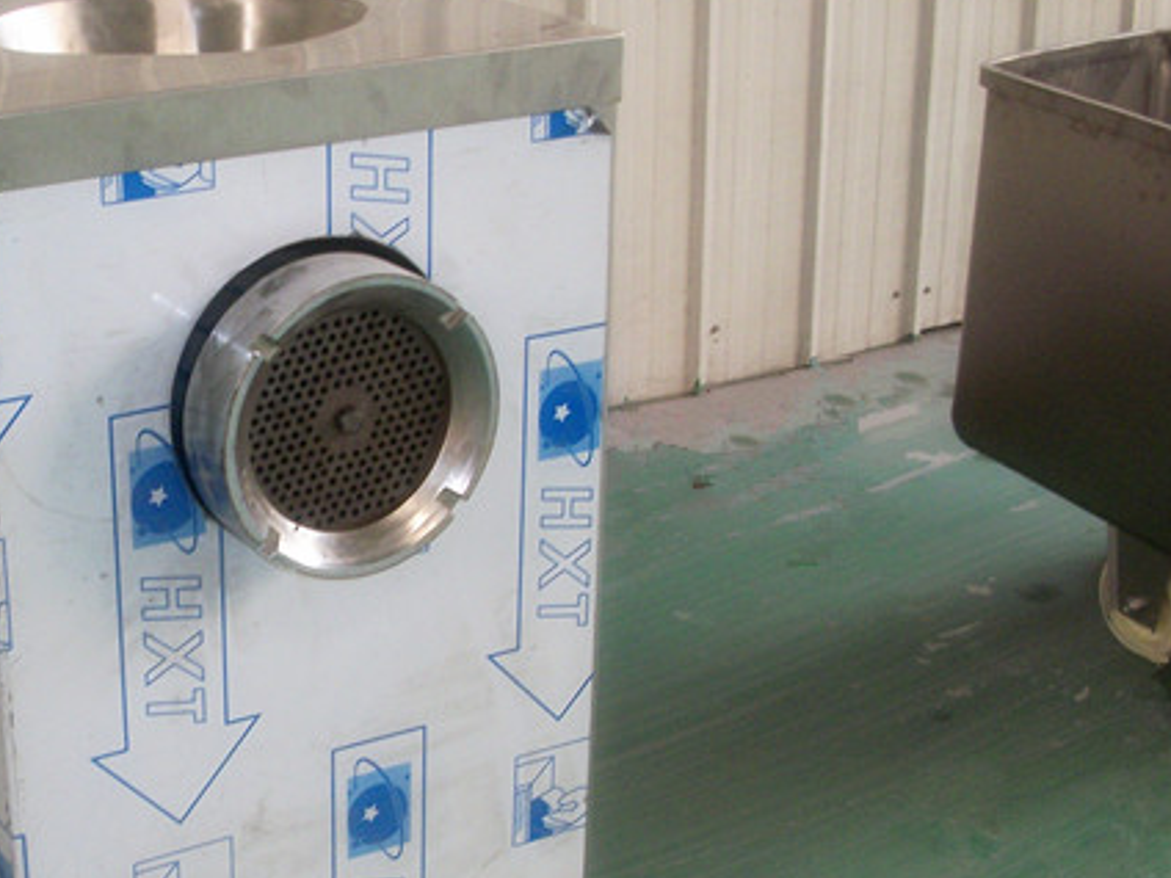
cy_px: 610
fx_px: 2233
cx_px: 180
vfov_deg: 22.1
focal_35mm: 66
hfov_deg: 28.5
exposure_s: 1/30
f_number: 3.1
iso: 160
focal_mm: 6.3
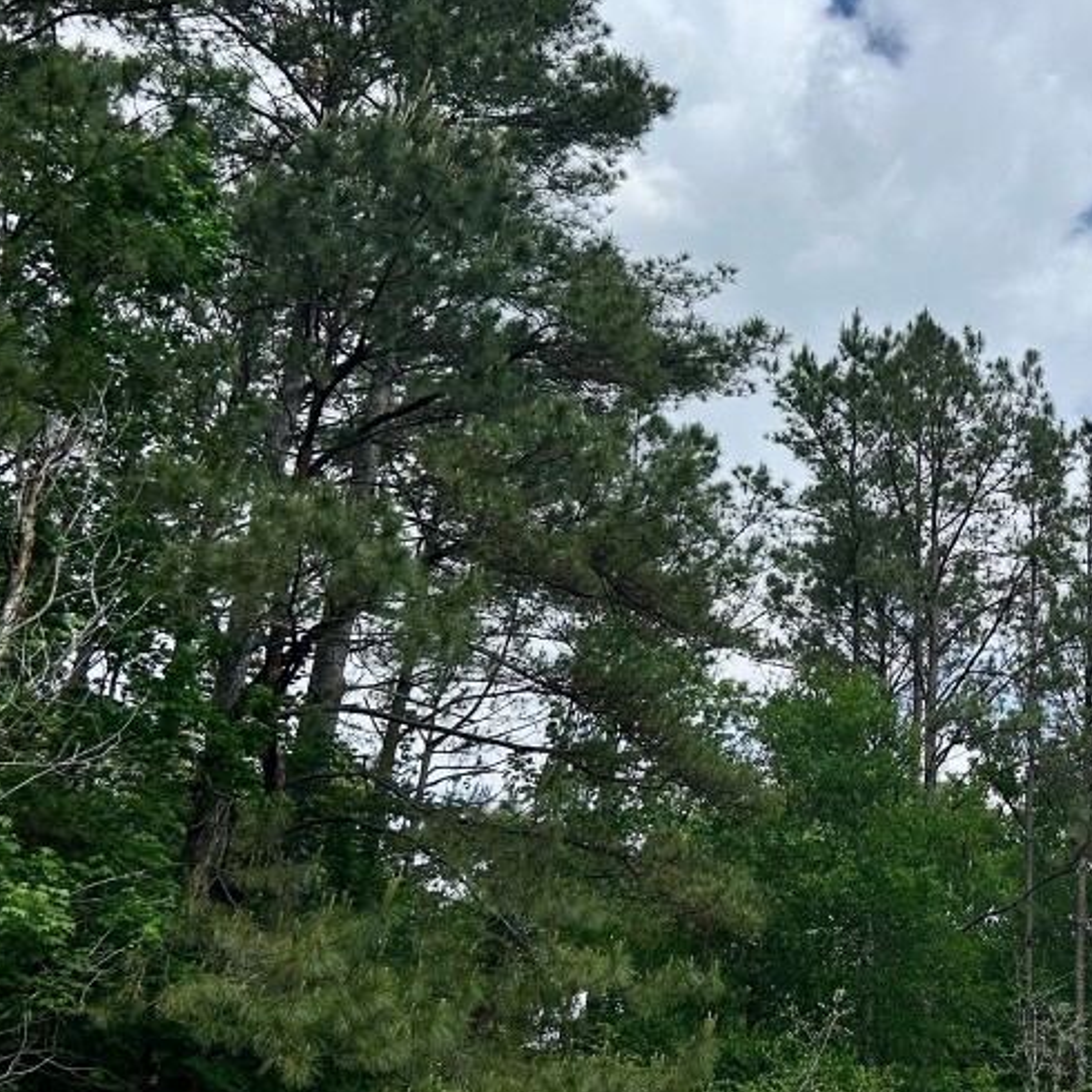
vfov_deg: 35.3
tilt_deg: +26.6
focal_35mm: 48
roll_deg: +3.0
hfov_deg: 33.1
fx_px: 1713
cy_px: 521
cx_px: 1034
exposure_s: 1/6579
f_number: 1.5
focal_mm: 5.7
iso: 50
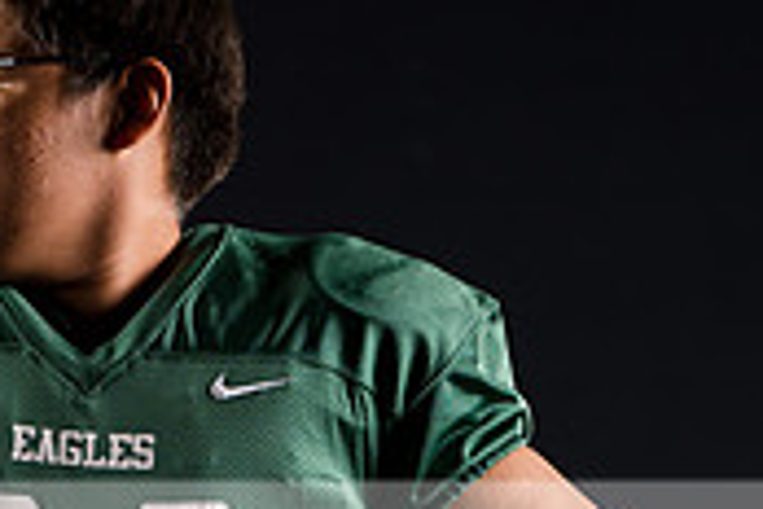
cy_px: 533
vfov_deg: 4.2
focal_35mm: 326
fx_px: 6909
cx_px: 22
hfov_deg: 6.3
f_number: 3.5
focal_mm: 98
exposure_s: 1/160
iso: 200
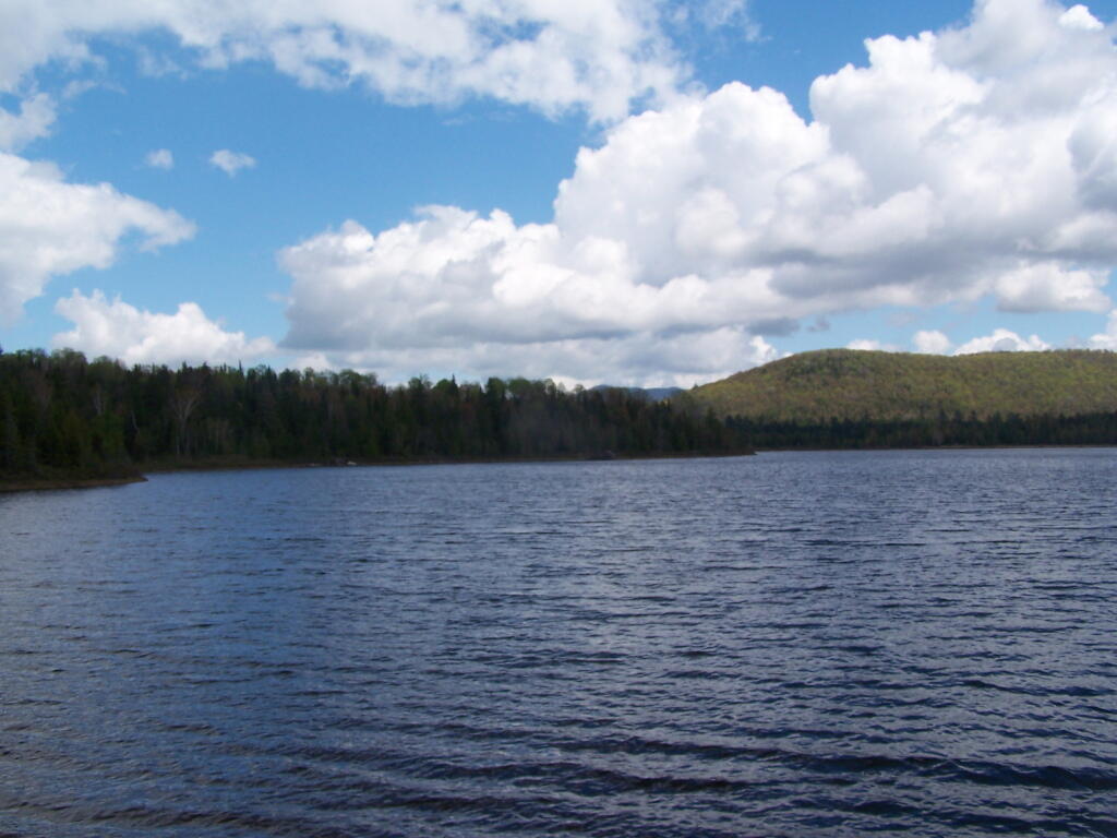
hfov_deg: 49.0
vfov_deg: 37.7
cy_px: 419
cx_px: 558
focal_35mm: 38
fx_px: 1226
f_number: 5.6
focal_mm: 6.3
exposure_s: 1/640
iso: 80
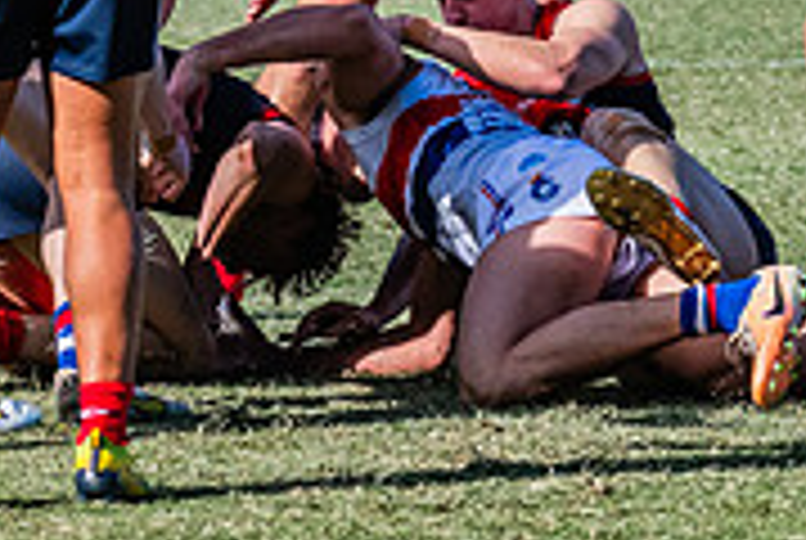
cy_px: -74
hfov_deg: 2.7
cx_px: 533
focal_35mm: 760
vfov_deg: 1.8
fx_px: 17044
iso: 800
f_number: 9
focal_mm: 170
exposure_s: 1/1600
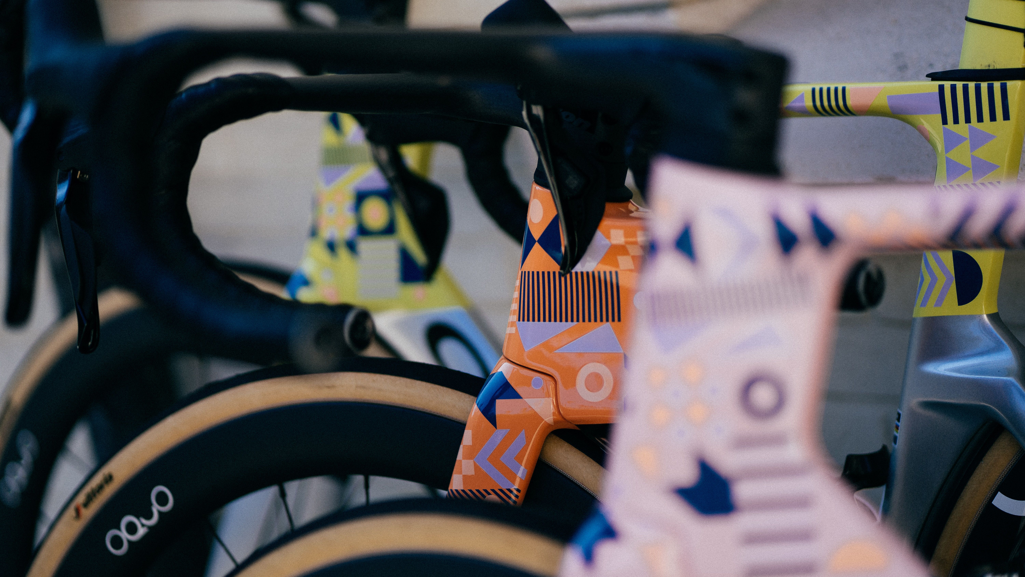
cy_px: 300
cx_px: 512
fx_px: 2420
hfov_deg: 23.9
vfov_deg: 13.6
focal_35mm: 89
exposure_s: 1/1600
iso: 100
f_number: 1.8
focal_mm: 85
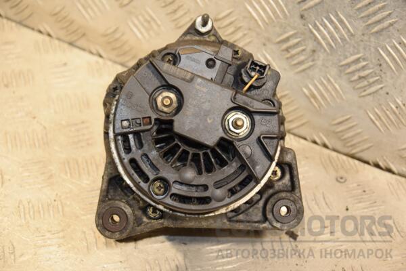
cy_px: 136
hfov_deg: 20.6
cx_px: 203
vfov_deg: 13.8
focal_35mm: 99
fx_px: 1116
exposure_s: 1/100
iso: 800
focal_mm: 66
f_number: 5.3
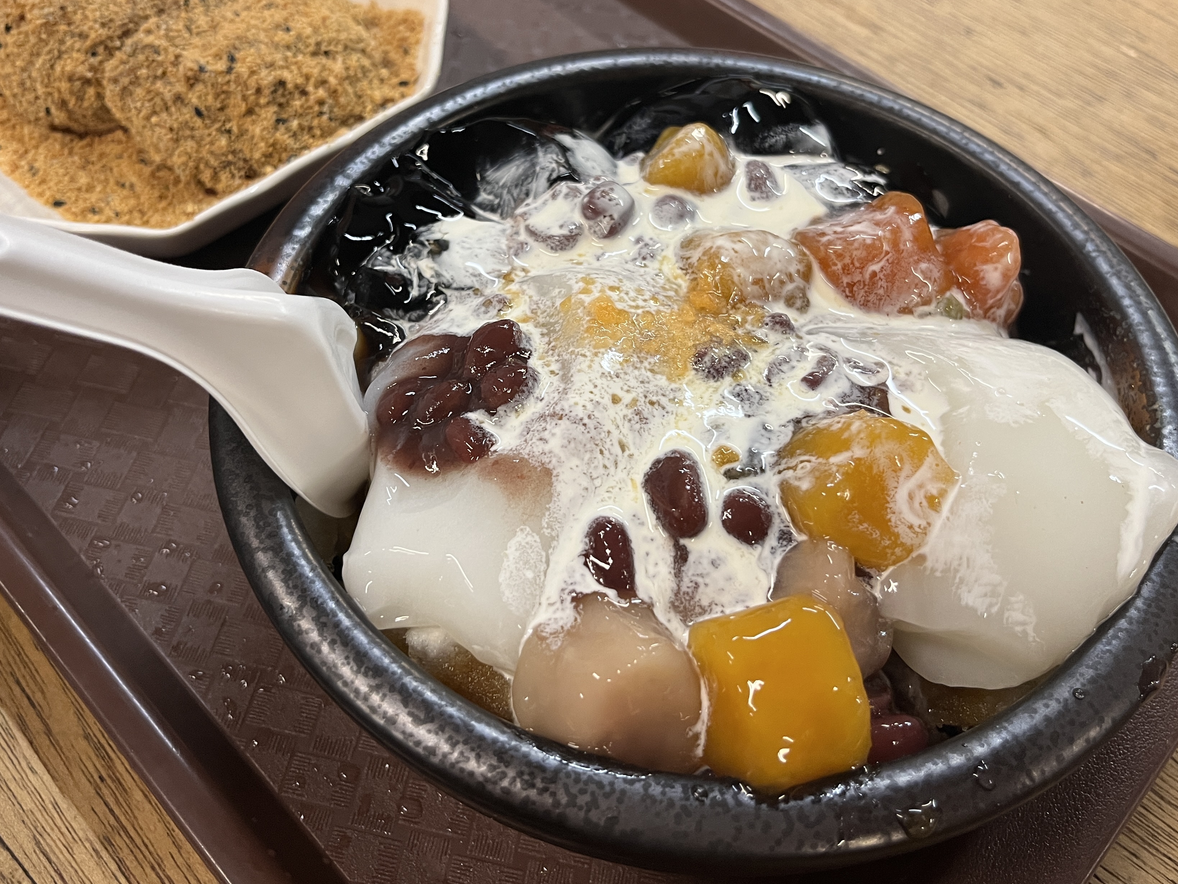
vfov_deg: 43.9
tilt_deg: -54.1
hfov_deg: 56.8
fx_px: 1089
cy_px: 351
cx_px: 547
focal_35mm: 32
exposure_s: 1/60
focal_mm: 5.1
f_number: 1.6
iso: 200
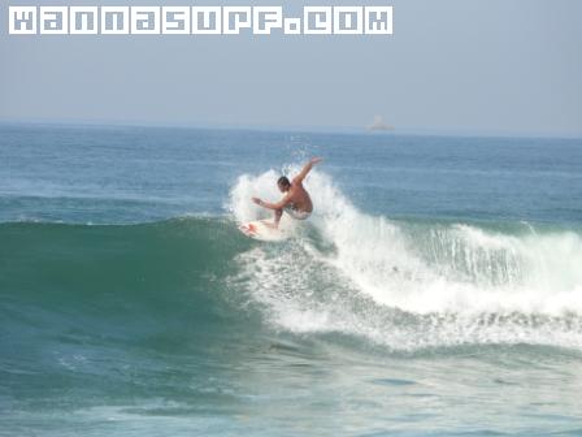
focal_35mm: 420
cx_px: 291
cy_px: 218
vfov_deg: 3.5
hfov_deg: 4.7
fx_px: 7061
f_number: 5.6
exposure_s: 1/400
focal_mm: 88.8
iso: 100
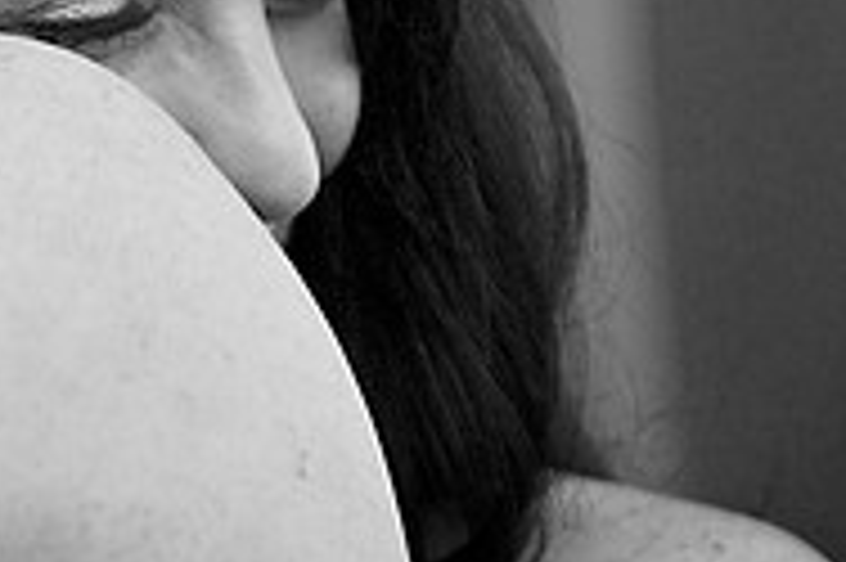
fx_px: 16318
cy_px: -142
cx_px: 45
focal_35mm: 695
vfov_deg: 2.0
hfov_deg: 3.0
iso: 100
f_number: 2.8
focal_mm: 150
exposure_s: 1/250
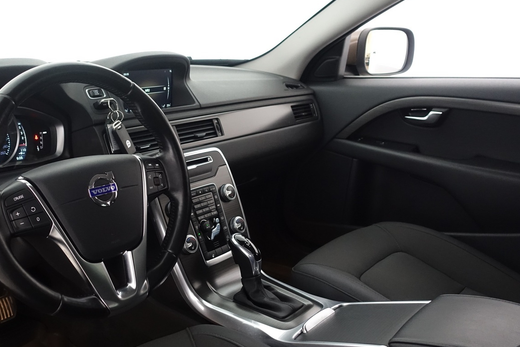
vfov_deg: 38.9
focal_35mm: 34
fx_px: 491
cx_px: 155
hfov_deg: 54.1
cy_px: 181
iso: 1000
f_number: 2.5
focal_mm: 8.8
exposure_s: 1/30
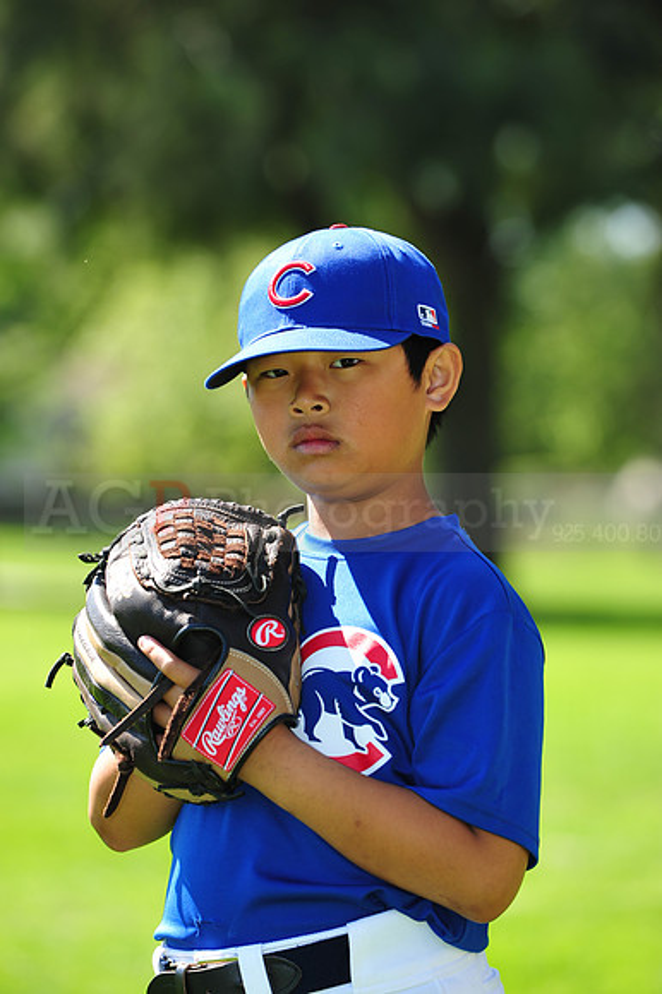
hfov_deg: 6.9
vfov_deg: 10.3
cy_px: 497
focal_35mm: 200
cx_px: 331
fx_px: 5523
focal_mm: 200
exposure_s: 1/320
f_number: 5.6
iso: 200
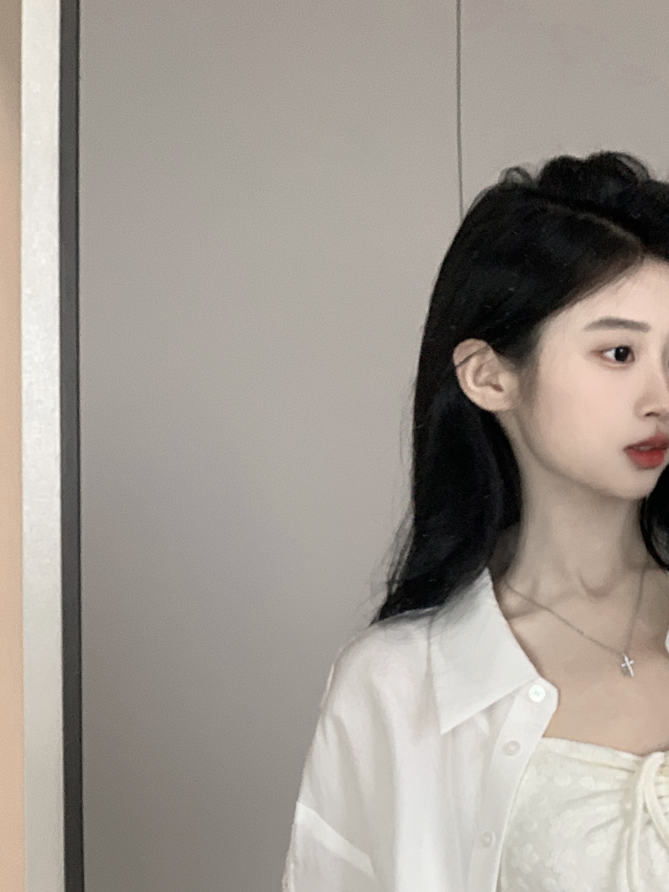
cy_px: 734
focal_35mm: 92
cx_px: 550
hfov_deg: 15.9
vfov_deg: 21.0
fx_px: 2371
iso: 160
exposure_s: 1/60
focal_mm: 6
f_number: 2.4
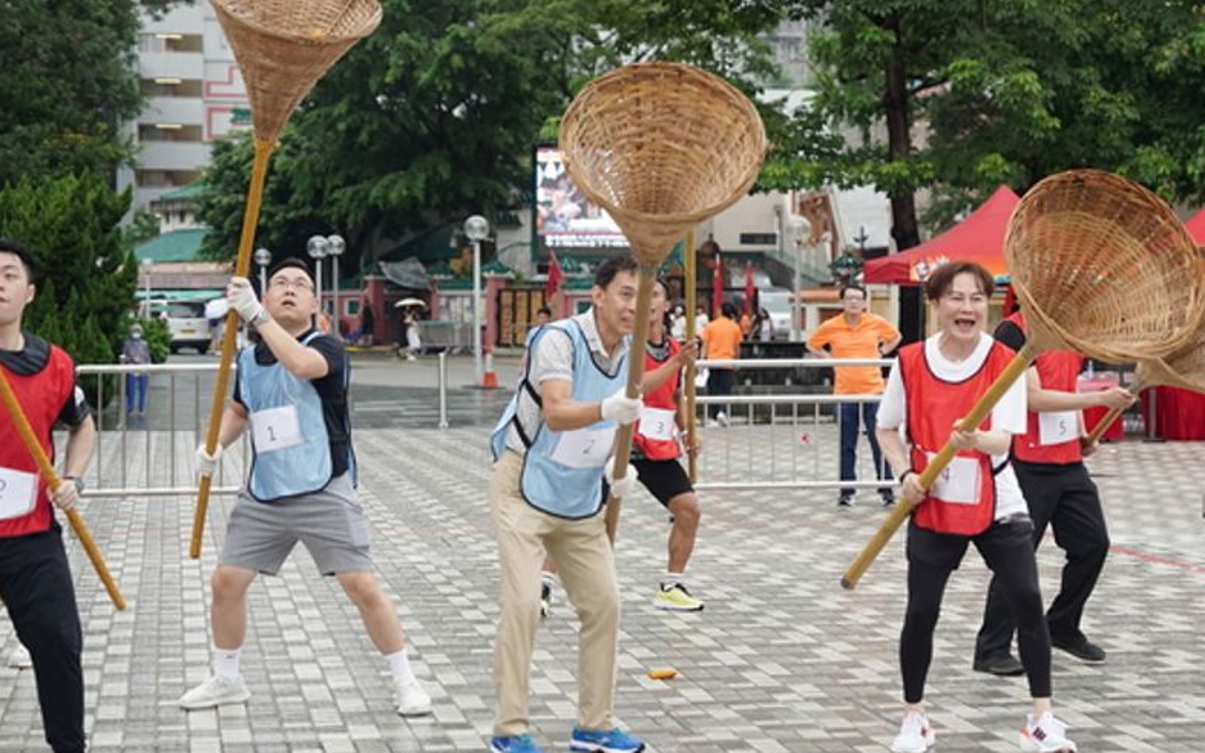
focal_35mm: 84
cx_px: 776
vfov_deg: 15.5
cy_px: 296
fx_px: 2758
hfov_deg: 24.6
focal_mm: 54
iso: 1000
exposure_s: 1/2000
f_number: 2.8
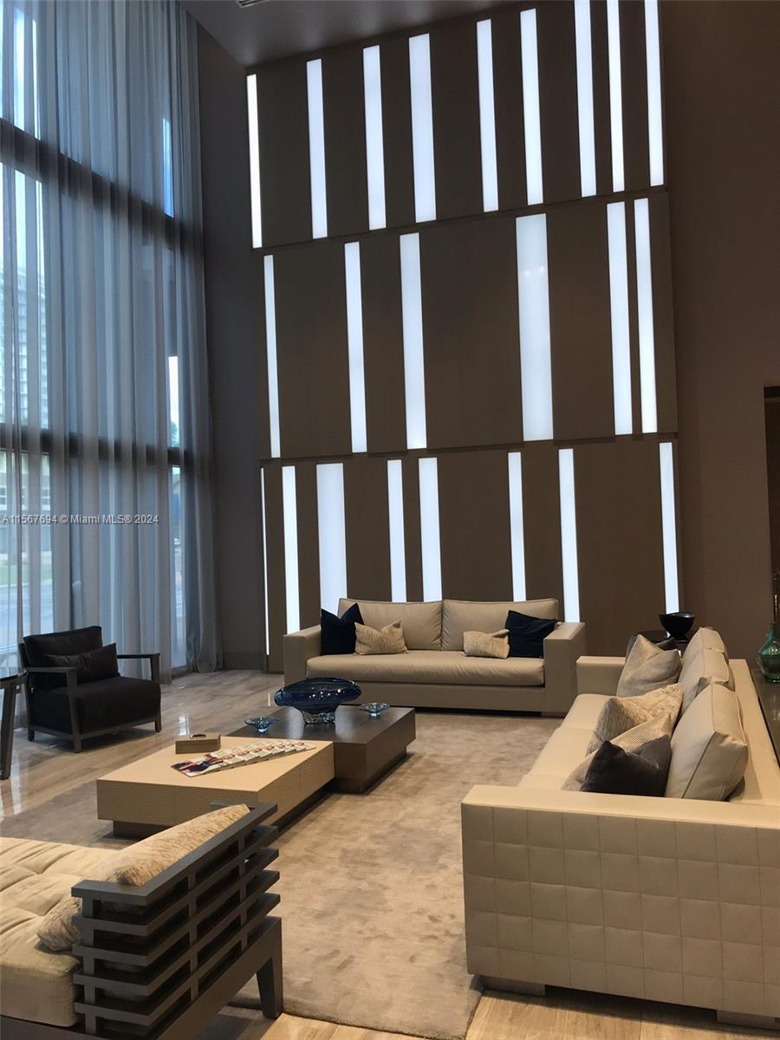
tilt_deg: +1.1
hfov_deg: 49.7
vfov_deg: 63.4
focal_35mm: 28
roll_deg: +1.9
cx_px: 390
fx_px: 841
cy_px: 520
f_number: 1.8
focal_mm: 3.99
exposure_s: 1/60
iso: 25
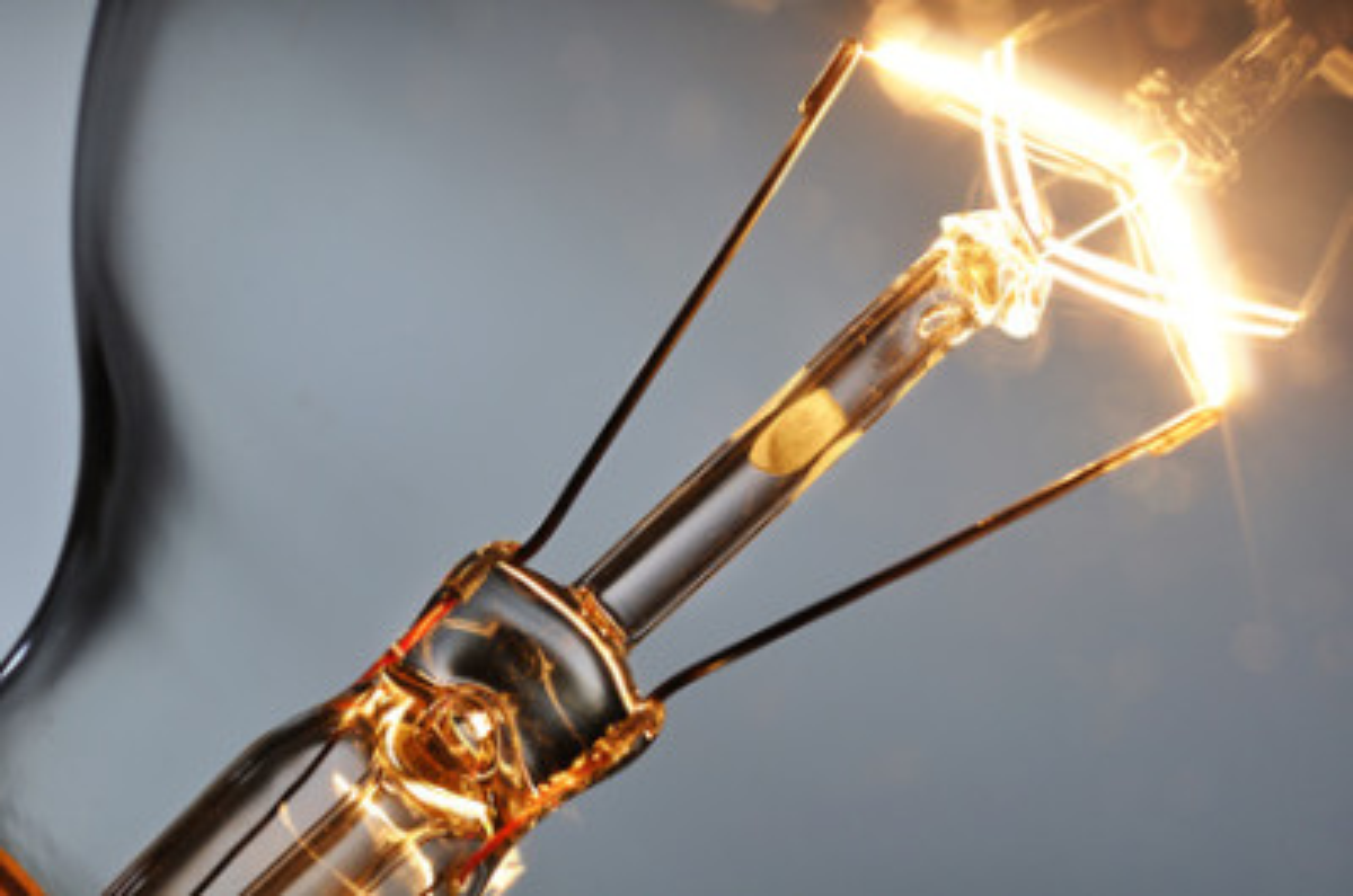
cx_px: 676
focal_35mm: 90
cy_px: 448
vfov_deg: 15.1
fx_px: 3376
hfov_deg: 22.7
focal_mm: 60
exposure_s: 1/80
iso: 200
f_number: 10
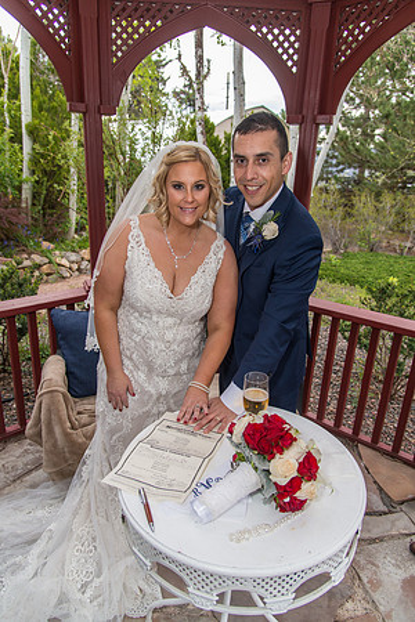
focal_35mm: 24
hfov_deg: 53.1
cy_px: 311
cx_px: 208
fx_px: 415
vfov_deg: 73.7
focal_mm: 24
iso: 400
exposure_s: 1/200
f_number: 4.5
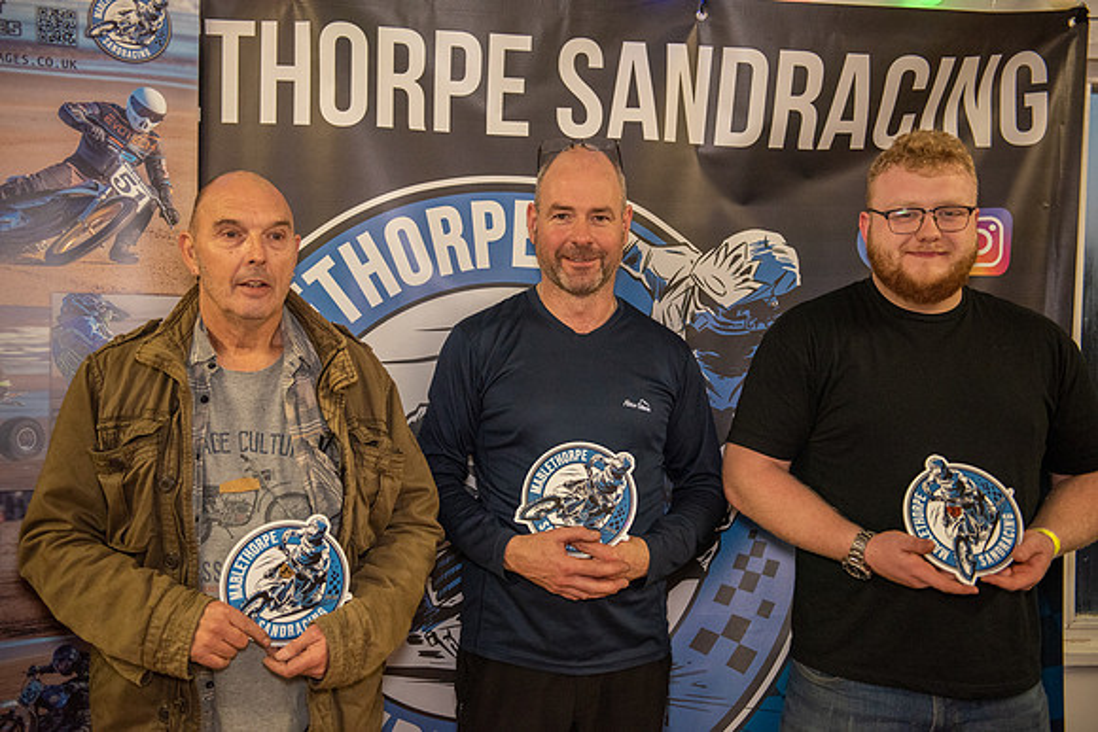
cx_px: 549
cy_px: 366
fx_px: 1159
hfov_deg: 50.7
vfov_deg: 35.1
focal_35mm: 38
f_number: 2.8
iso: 2500
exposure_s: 1/500
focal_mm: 38
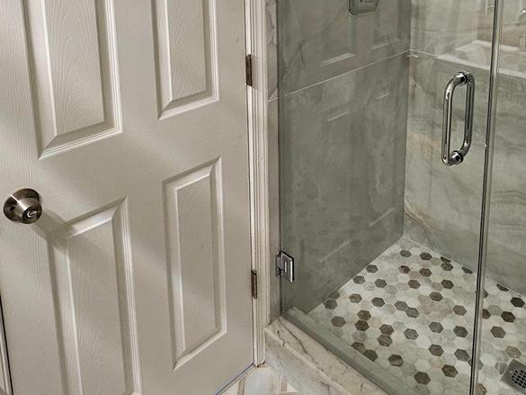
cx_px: 331
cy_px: -2
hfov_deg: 56.1
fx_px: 486
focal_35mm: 32
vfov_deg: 39.0
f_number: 2.2
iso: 160
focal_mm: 2.2
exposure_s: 1/60.2
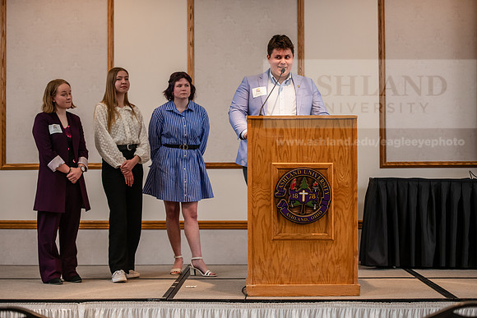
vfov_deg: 19.5
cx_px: 238
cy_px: 159
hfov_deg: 28.8
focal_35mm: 70
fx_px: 928
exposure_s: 1/200
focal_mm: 70
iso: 1600
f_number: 3.2
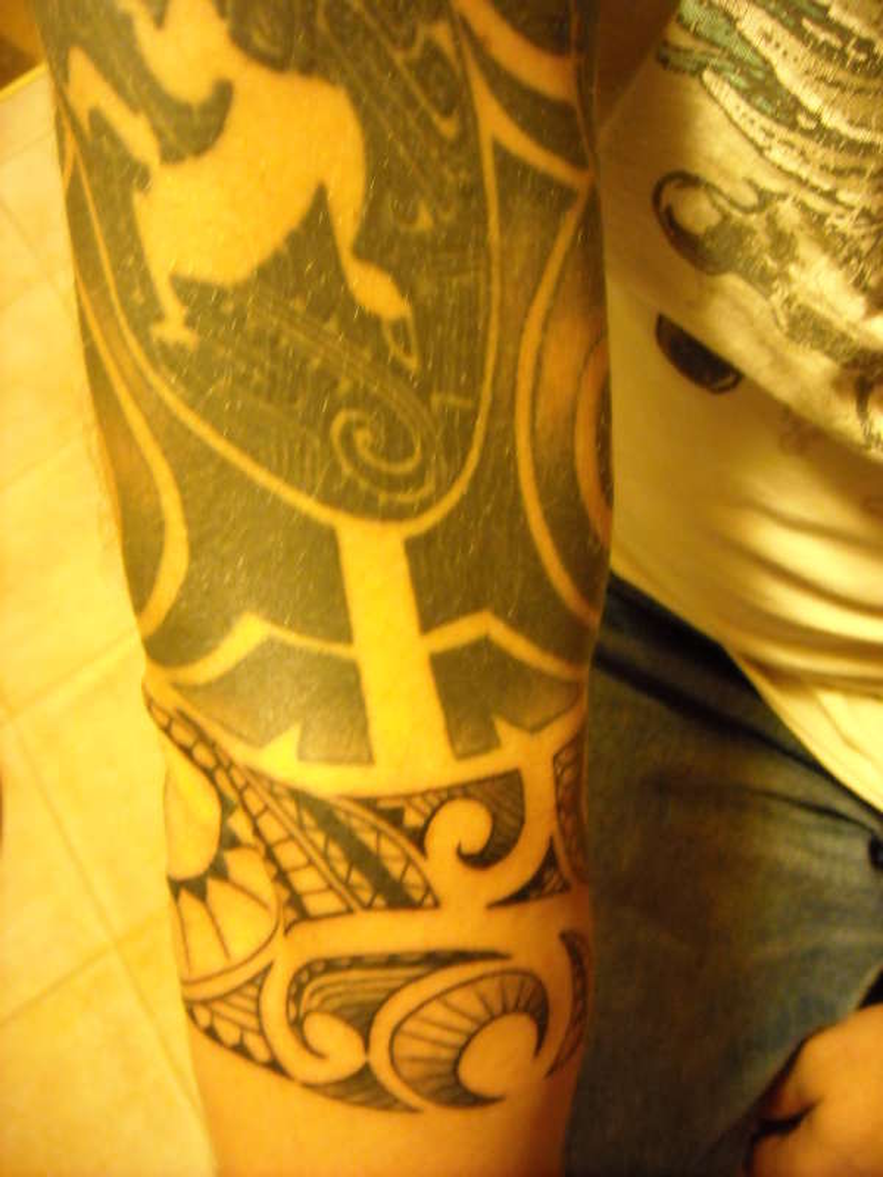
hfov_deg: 40.7
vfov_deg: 52.6
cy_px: 588
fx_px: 1190
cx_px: 442
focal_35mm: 35
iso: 800
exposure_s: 1/8
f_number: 2.8
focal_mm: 5.7
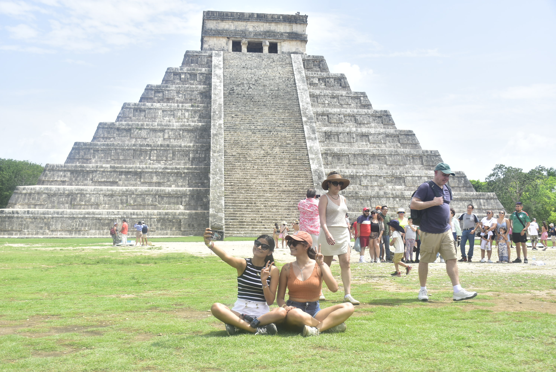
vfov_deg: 34.3
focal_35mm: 39
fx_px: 603
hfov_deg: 49.5
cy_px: 186
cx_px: 278
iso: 100
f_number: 5
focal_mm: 26
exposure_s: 1/400
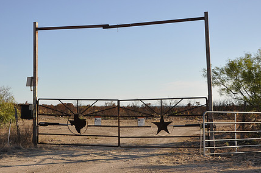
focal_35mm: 65
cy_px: 91
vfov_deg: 20.9
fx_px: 471
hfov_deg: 31.0
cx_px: 122
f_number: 7.1
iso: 200
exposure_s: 1/200
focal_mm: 32
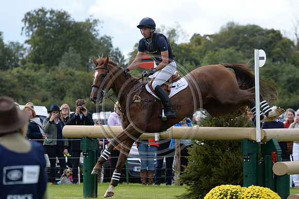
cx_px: 150
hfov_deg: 7.9
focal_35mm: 260
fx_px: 2158
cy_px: 100
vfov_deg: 5.3
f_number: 8
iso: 800
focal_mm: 260
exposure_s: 1/1000
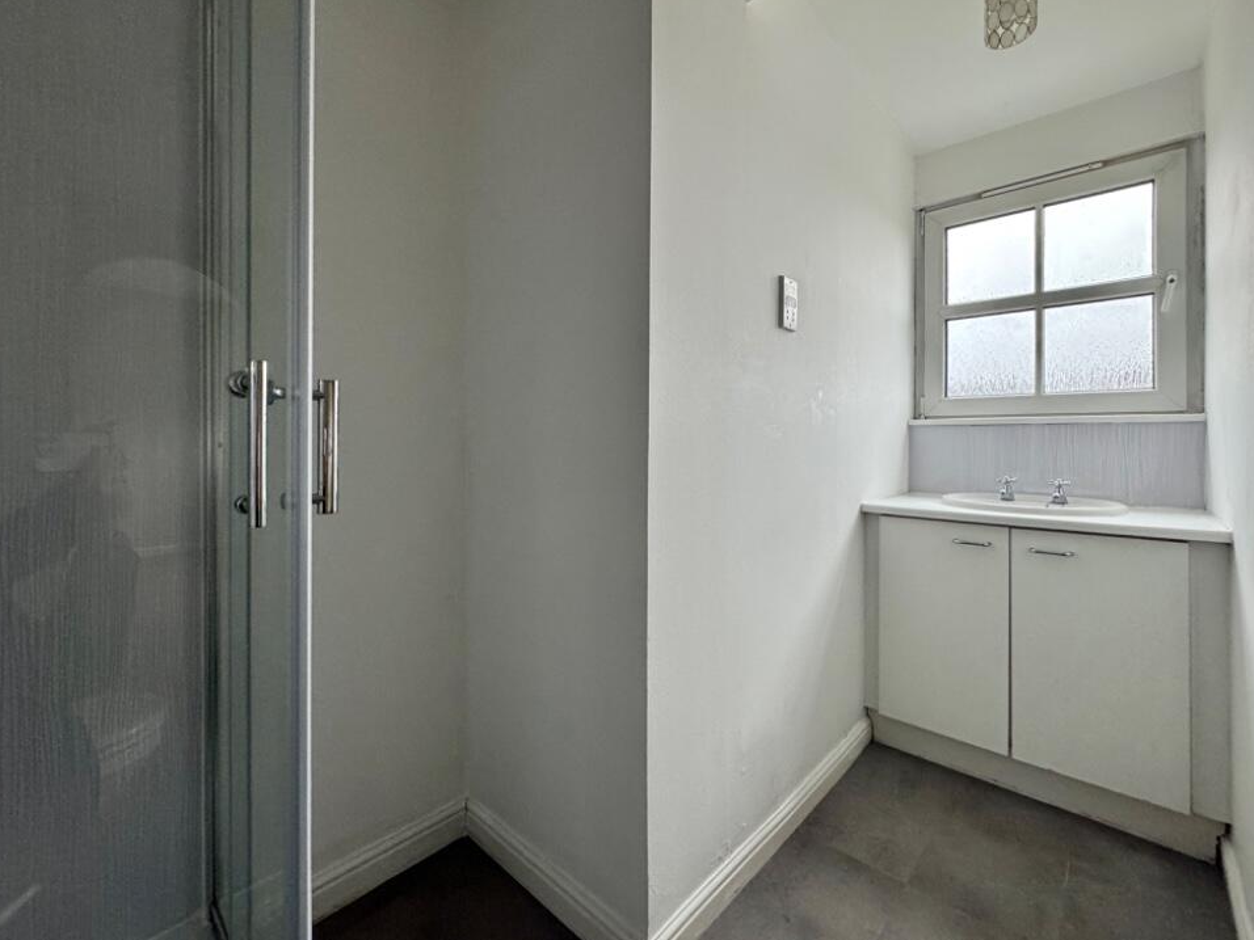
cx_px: 658
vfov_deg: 81.7
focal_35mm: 15
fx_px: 543
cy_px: 446
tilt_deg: -0.6
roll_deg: +0.3
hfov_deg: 98.1
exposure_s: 1/99
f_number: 2.2
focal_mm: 2.22
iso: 250
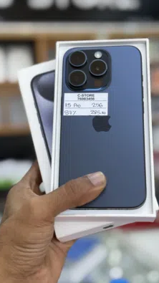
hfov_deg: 22.6
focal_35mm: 53
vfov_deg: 39.2
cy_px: 143
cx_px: 87
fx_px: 397
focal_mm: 6.76
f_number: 1.78
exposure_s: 1/458
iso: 64
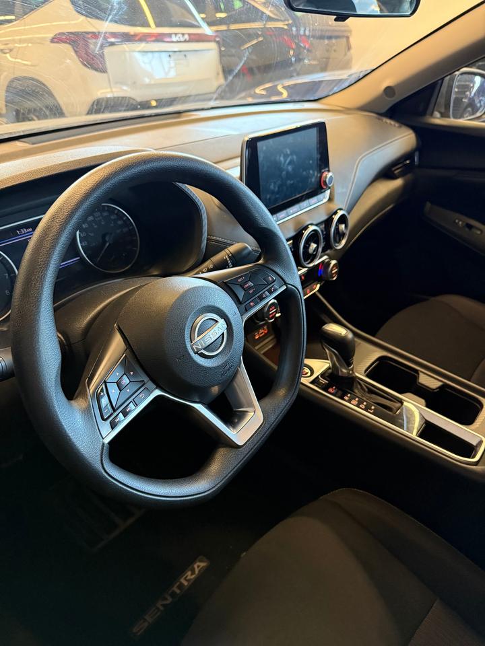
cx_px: 242
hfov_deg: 56.8
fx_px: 448
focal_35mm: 24
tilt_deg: -33.0
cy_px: 323
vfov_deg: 71.6
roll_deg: -0.5
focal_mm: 6.76
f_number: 1.78
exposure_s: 1/51
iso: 800
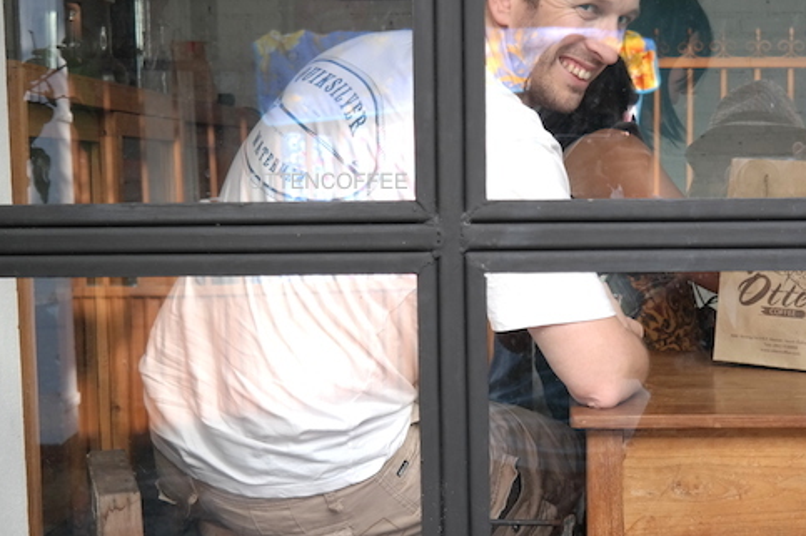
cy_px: 290
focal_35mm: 63
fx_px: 1409
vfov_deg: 21.5
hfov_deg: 31.4
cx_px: 587
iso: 100
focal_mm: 25
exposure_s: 1/100
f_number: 4
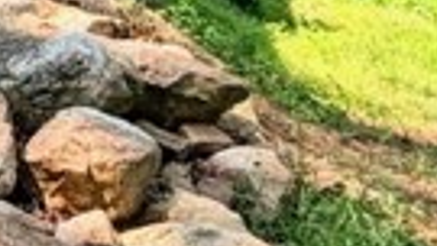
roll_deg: +0.2
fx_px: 1344
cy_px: -295
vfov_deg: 9.5
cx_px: -437
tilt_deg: +3.3
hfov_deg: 15.0
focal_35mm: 116
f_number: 2.2
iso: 40
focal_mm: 2.22
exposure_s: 1/191
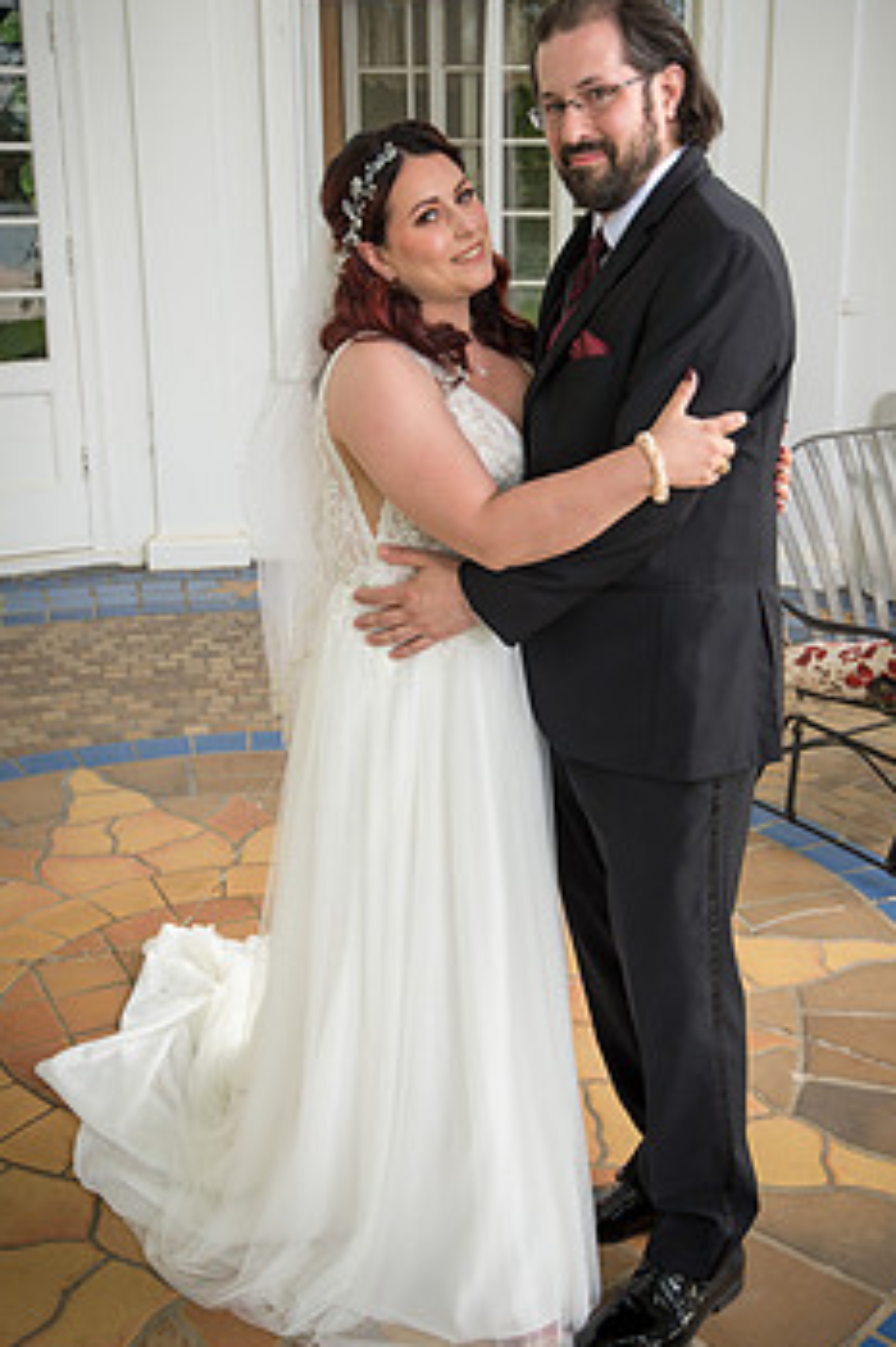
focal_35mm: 45
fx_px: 1682
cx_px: 502
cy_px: 600
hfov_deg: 29.8
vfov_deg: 43.6
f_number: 4.8
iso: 400
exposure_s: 1/180
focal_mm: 35
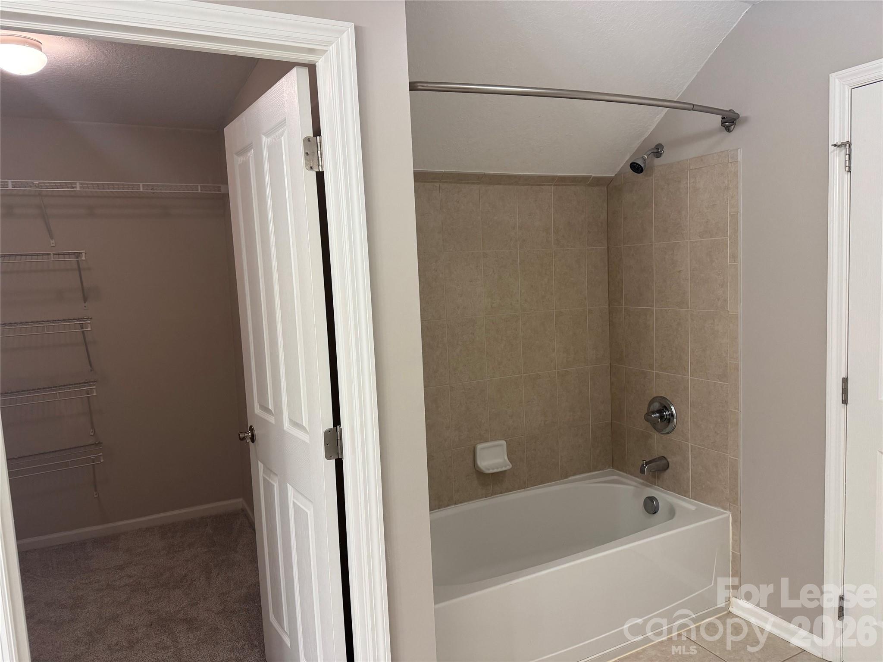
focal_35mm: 24
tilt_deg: -5.9
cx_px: 442
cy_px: 331
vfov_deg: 56.8
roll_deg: +2.5
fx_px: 612
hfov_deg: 71.6
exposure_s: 1/60
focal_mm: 6.76
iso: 250
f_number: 1.78
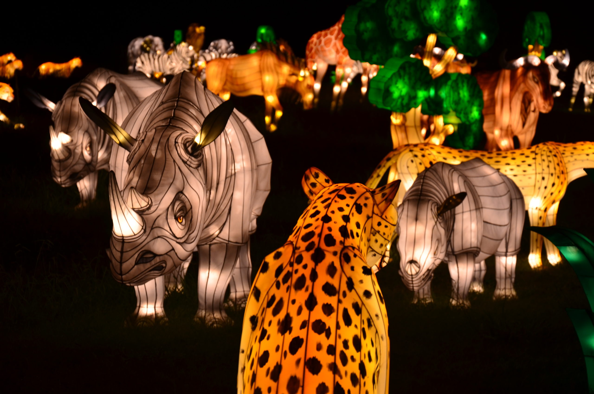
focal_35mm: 105
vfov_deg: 13.0
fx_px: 1729
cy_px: 197
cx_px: 297
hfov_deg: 19.5
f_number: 5.3
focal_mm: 70
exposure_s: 1/60
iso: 400
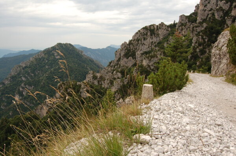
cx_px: 118
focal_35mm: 27
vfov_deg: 47.8
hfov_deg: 67.5
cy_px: 78
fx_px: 177
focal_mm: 18
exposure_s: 1/250
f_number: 10
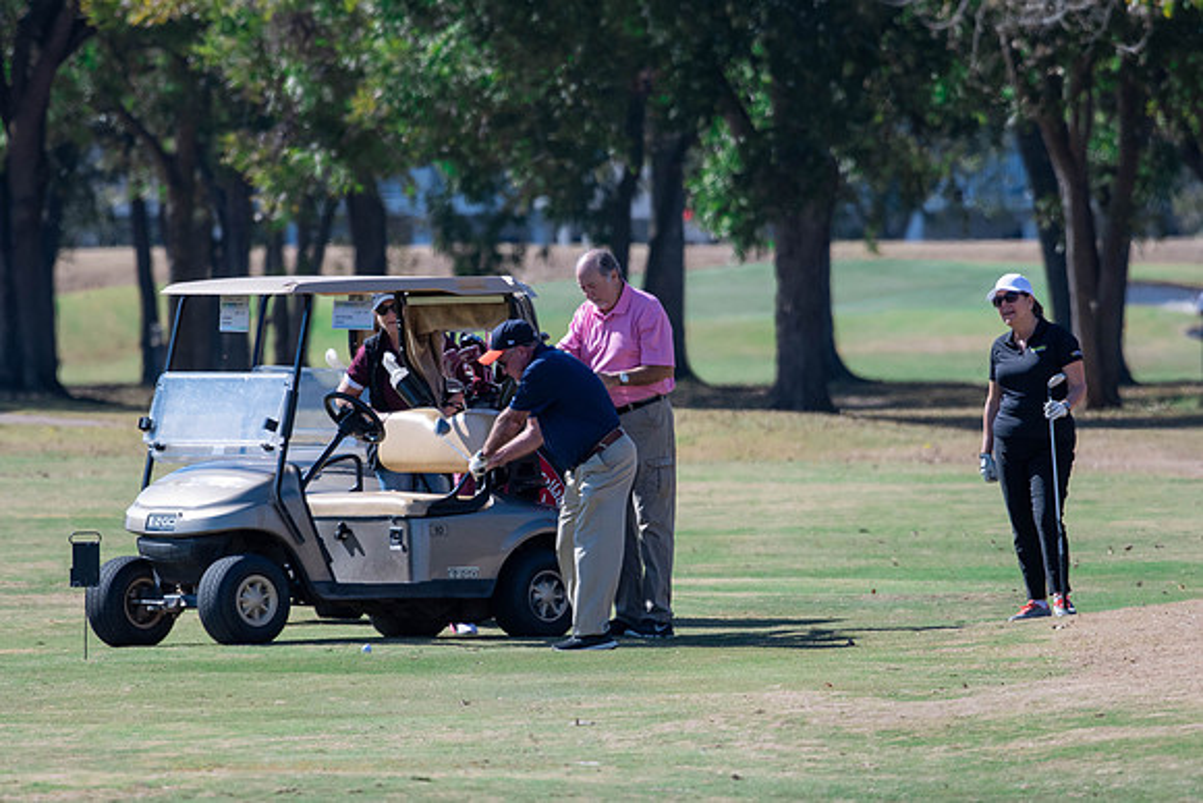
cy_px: 402
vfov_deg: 2.7
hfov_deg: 4.0
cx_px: 602
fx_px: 17046
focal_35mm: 510
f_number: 5.6
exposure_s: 1/1600
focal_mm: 340
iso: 400
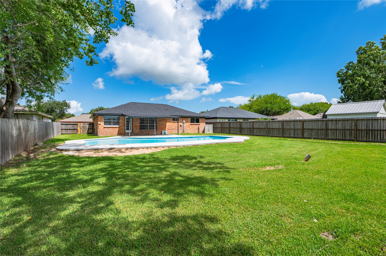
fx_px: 171
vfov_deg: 73.7
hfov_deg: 96.8
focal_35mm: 16
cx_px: 193
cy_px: 128
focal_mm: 16
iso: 125
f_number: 13
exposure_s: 1/200
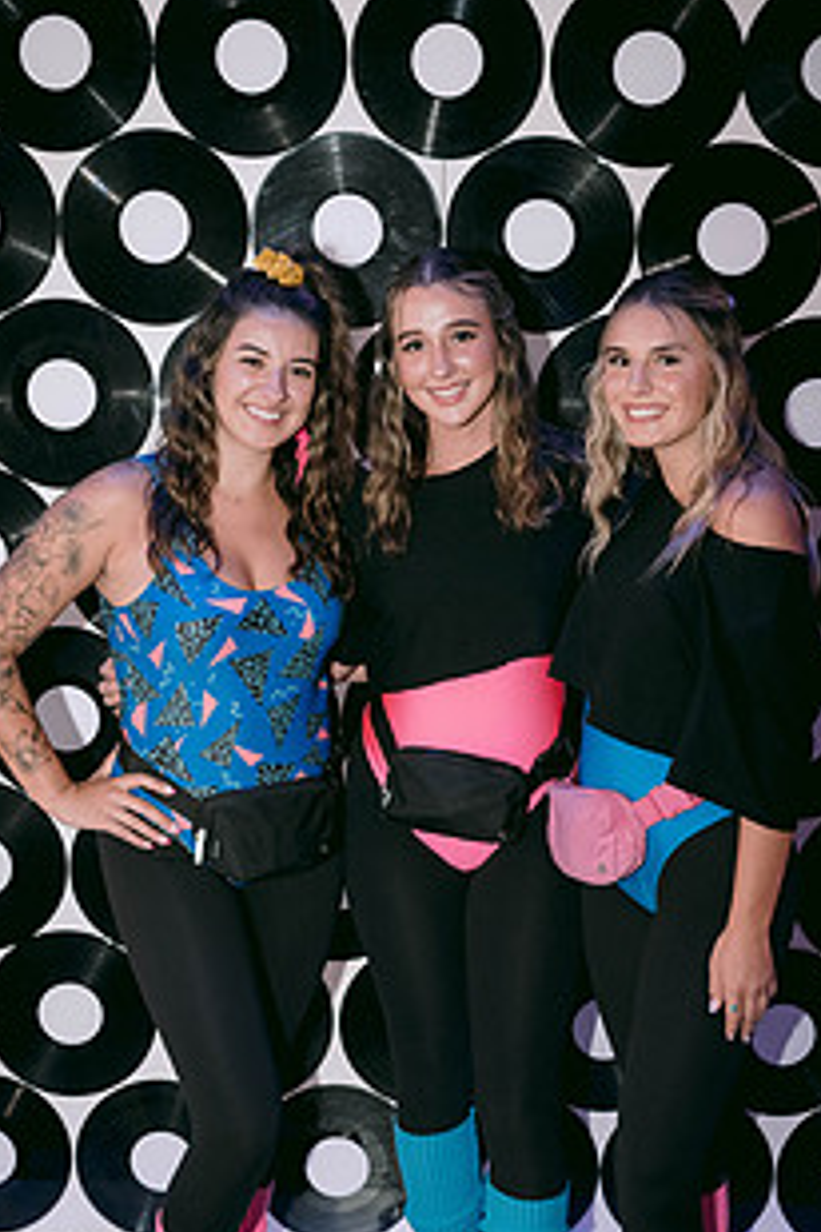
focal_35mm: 51
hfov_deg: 26.5
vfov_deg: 38.8
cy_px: 706
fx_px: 1744
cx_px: 450
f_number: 2.8
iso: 1600
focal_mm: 35
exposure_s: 1/160
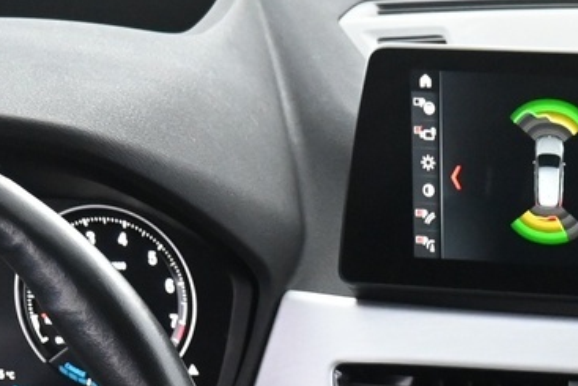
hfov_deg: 18.6
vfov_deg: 11.4
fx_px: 1702
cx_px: 628
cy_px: 819
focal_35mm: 106
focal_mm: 16
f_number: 3.5
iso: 2200
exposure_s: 1/25
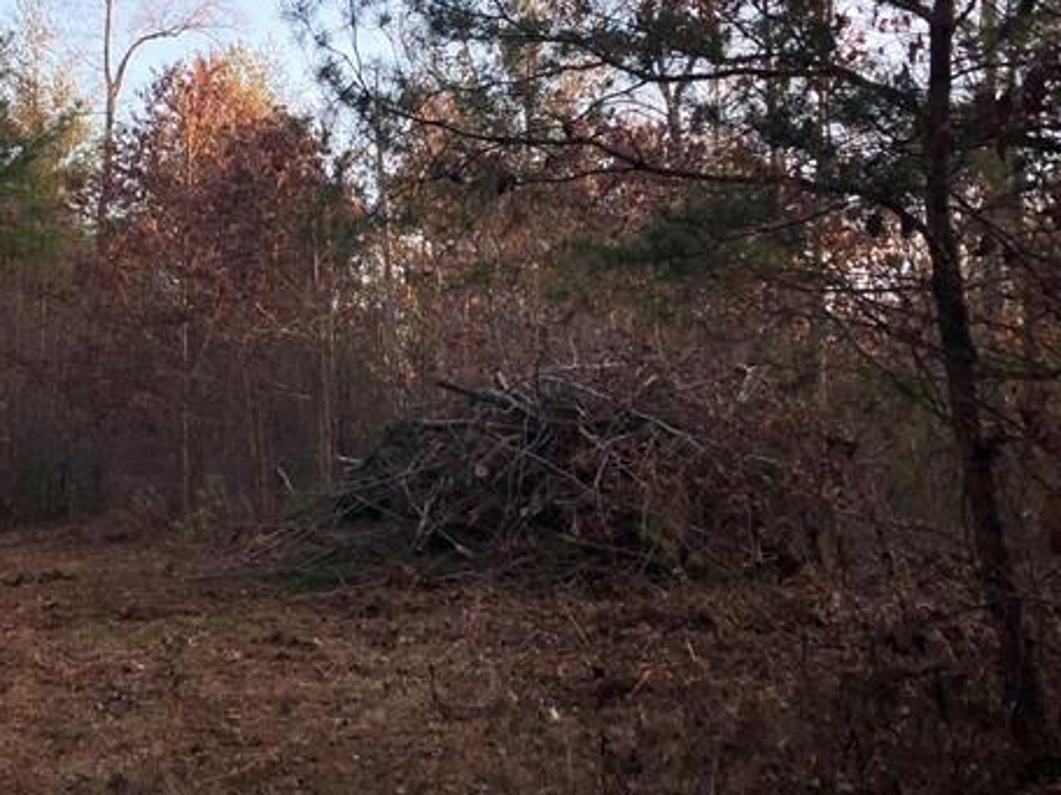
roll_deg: -1.7
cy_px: 233
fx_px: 1930
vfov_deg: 23.1
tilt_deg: +8.4
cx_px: 315
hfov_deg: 30.4
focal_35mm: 63
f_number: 1.8
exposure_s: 1/827
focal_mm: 3.99
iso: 20
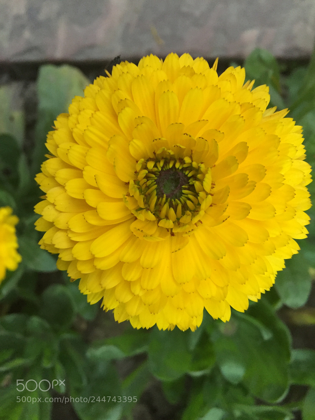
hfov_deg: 48.2
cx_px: 158
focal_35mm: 29
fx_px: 352
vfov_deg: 61.7
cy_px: 210
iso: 320
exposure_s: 1/33
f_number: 2.2
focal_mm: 4.15
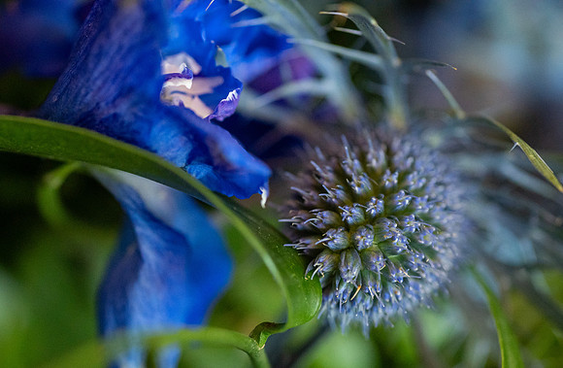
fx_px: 1210
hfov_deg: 26.1
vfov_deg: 17.3
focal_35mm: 78
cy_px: 242
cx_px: 203
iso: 4000
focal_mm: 60
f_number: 5.6
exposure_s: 1/200
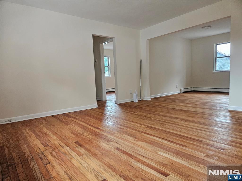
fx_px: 161
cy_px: 90
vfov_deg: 58.9
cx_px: 121
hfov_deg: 73.9
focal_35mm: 23
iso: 800
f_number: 1.8
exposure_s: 1/120
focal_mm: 5.4
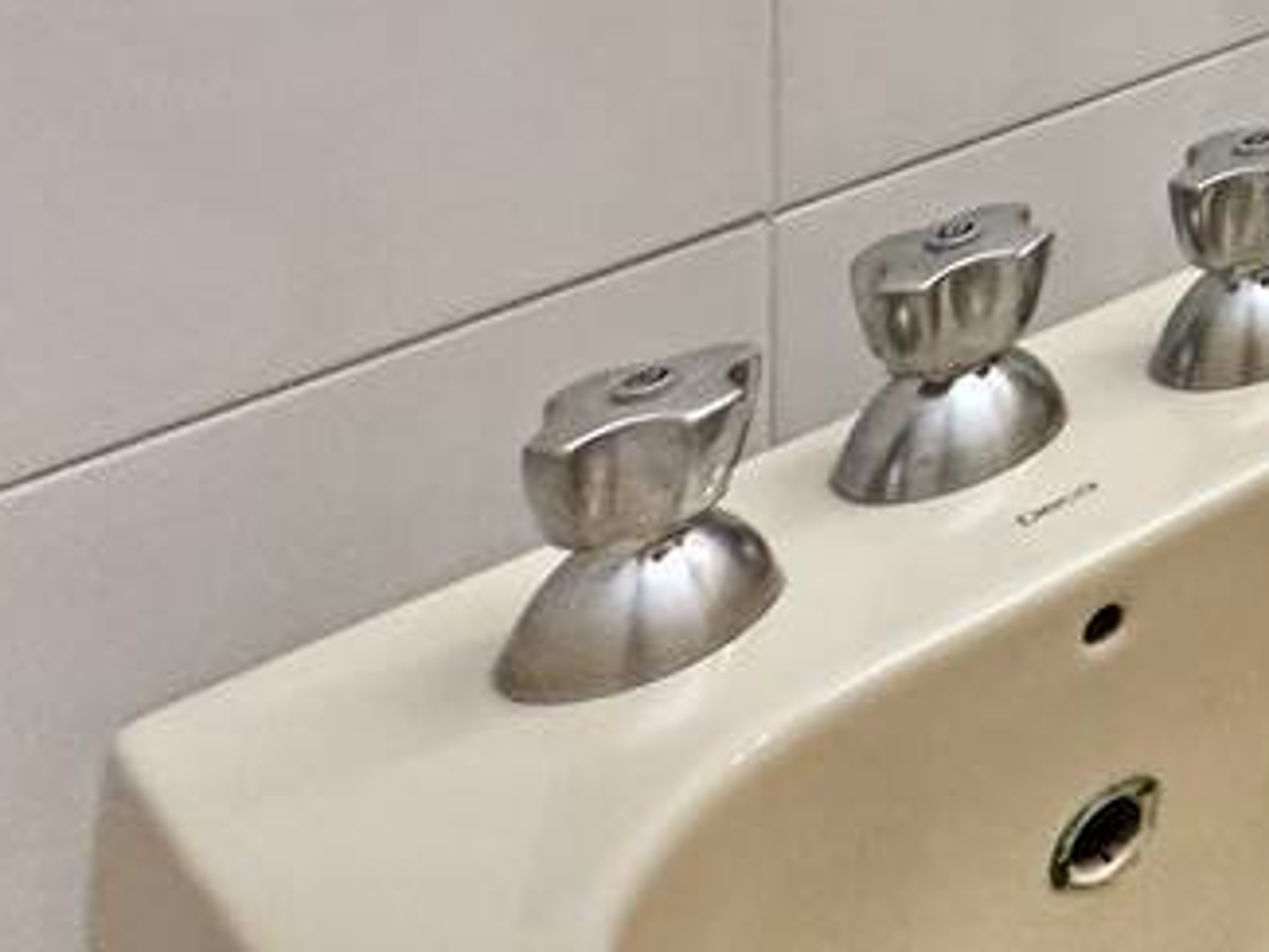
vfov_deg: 17.1
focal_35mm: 62
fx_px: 2274
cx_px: 2698
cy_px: -968
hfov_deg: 17.7
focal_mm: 2.22
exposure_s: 1/120
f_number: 2.2
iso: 160
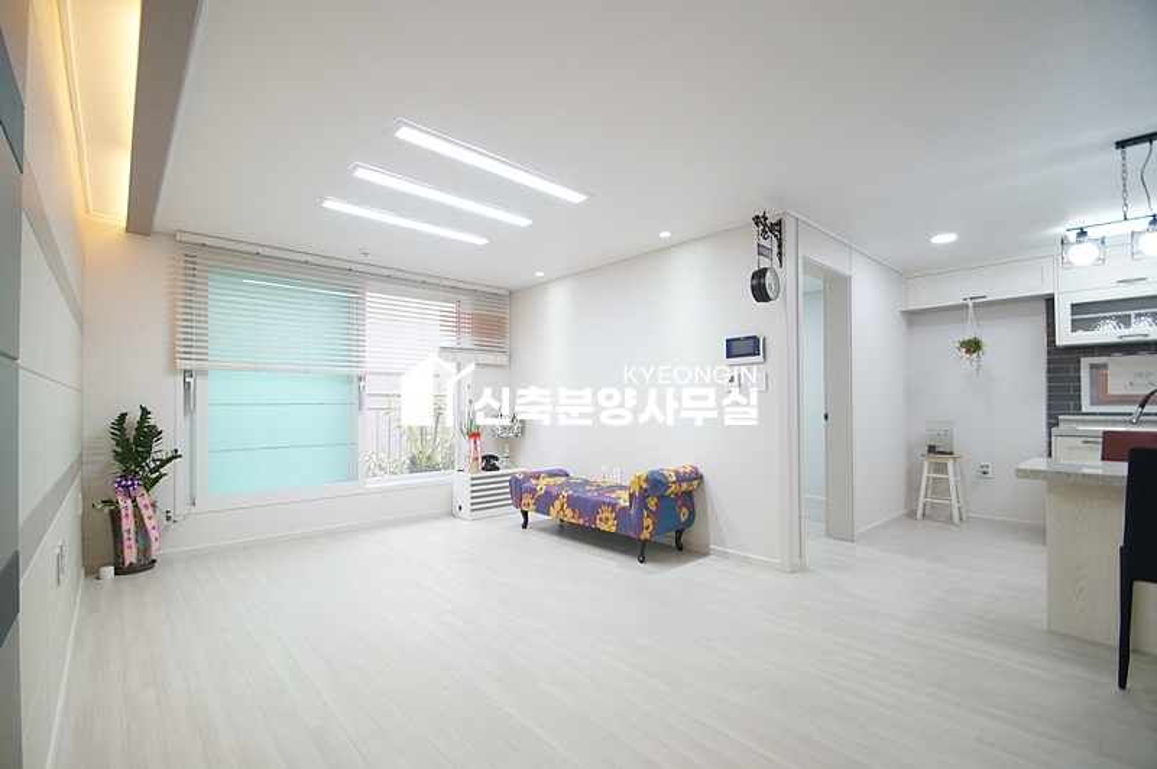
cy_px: 384
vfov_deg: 77.2
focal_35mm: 15
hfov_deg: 100.4
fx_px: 482
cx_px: 578
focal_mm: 10
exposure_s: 1/125
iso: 800
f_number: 4
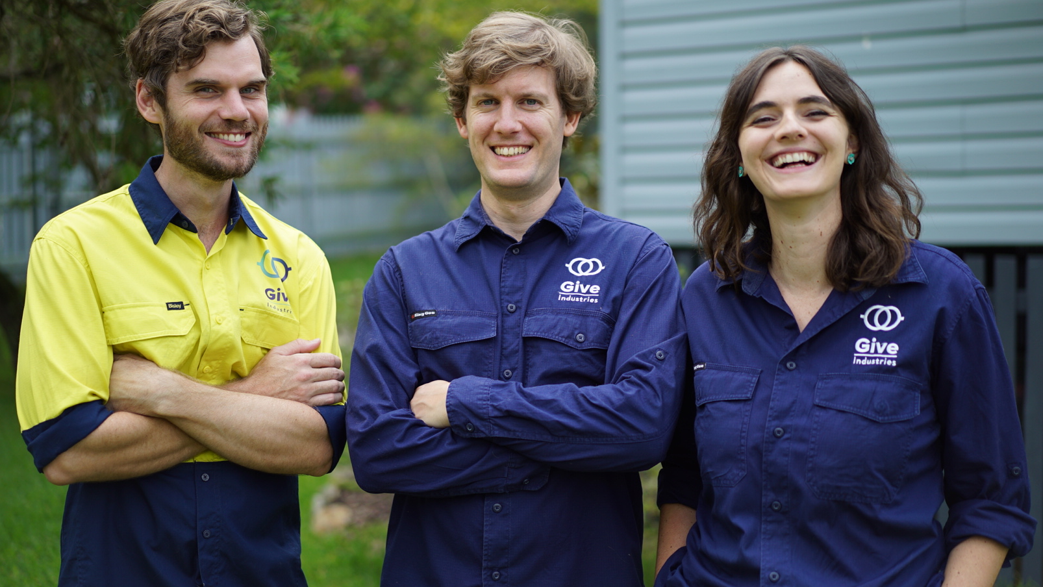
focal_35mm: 58
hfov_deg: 36.0
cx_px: 522
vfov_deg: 20.7
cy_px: 295
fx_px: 1604
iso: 100
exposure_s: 1/500
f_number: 1.8
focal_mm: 55
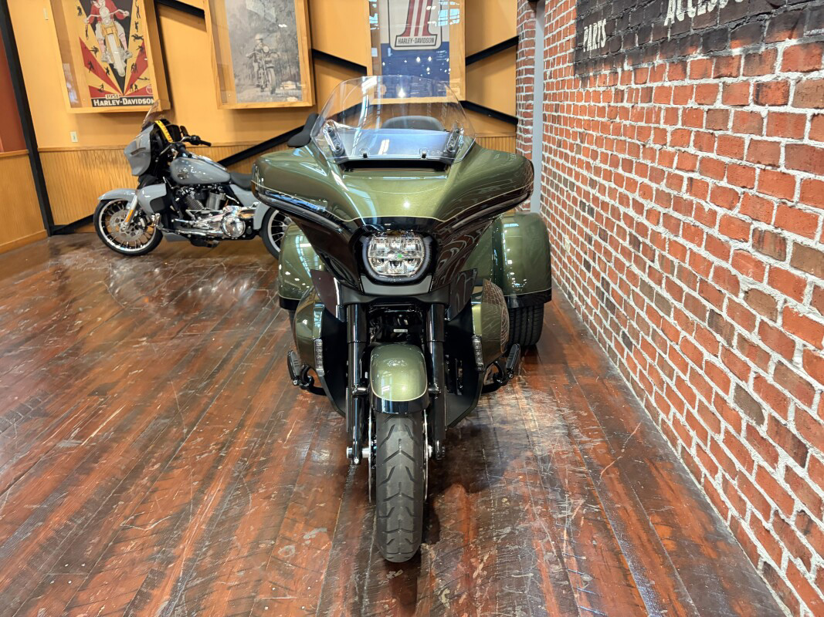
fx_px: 619
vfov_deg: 53.1
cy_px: 308
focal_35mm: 26
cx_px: 412
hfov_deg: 67.3
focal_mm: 5.96
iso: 400
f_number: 1.6
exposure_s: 1/60
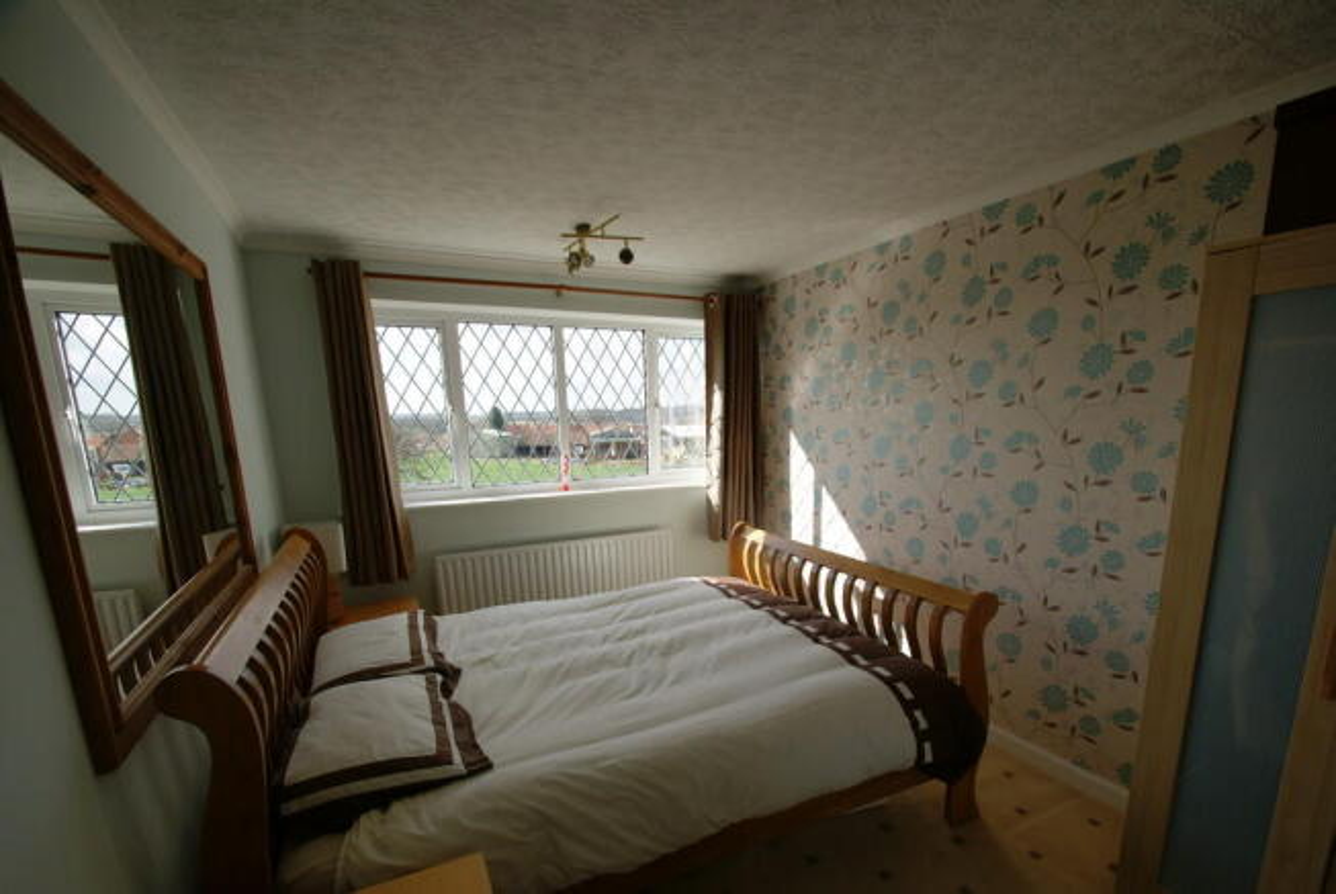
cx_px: 668
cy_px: 447
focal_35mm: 15
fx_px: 557
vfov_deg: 77.5
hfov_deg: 100.3
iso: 100
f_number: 8
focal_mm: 10
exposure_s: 1/60
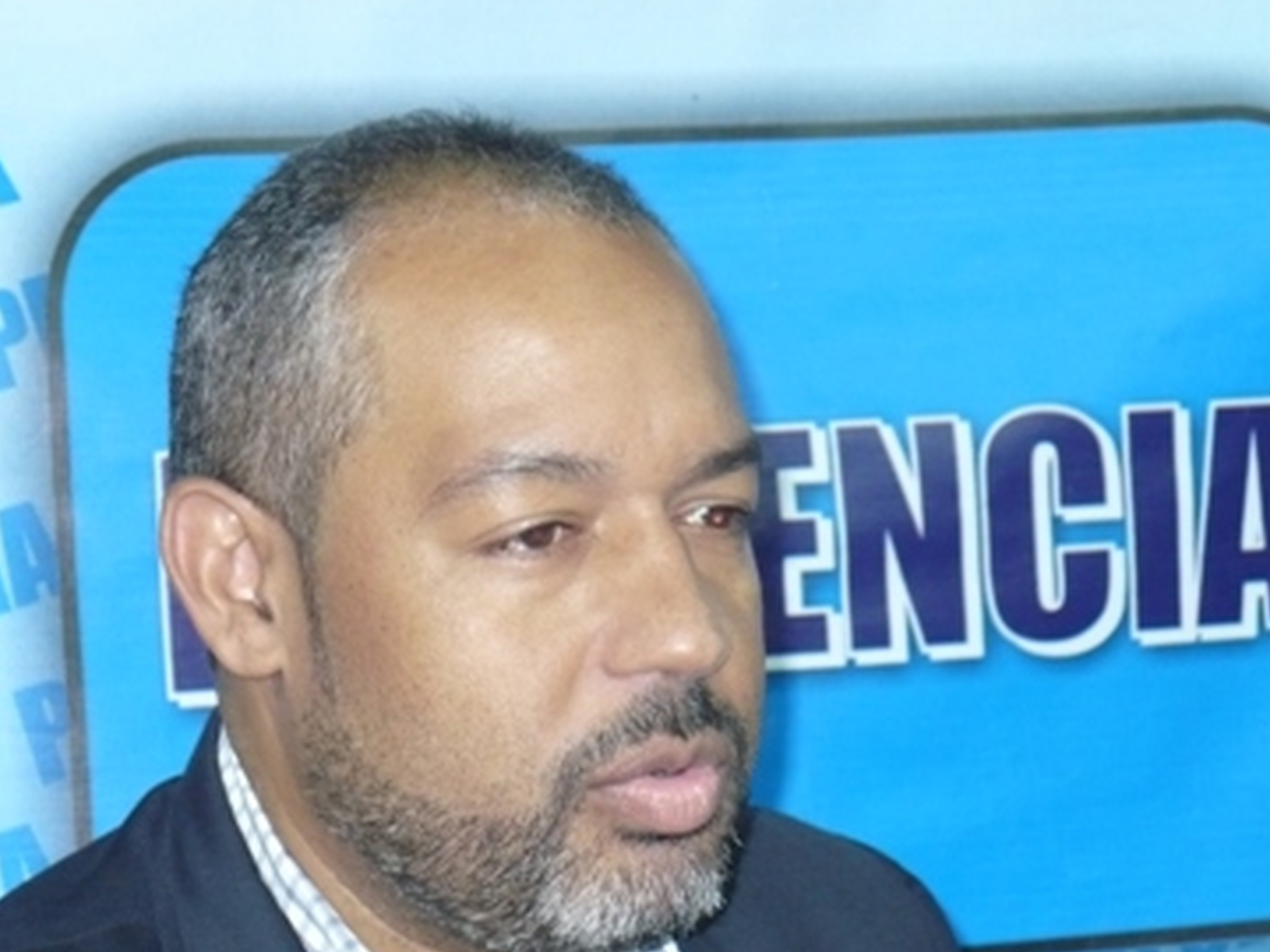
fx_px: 5393
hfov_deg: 13.4
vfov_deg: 10.1
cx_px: 660
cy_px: 525
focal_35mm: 147
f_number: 3.7
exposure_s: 1/30
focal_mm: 19.4
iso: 320
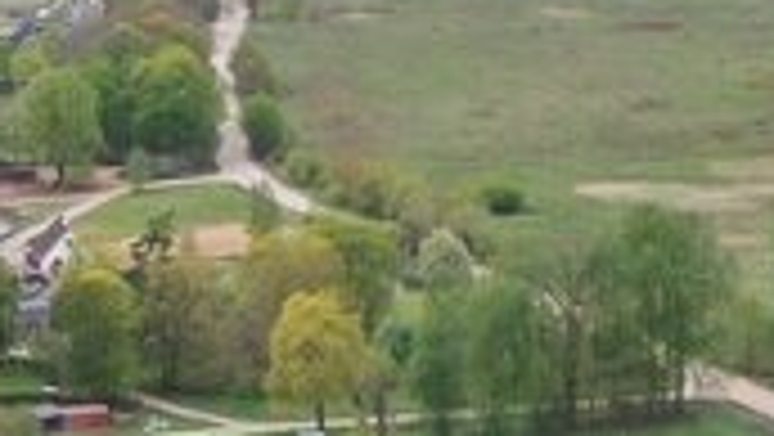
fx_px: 4025
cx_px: 360
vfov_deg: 6.0
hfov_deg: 11.0
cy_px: 1025
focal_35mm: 196
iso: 100
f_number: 4.5
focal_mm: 10.26
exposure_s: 1/400
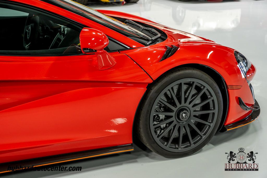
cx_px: 134
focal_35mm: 56
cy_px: 89
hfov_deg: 35.6
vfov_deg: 24.2
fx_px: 415
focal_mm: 56
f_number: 5
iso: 800
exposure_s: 1/60
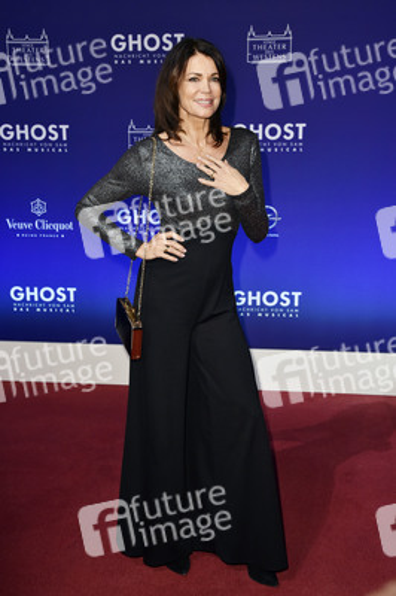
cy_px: 298
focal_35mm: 44
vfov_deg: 44.5
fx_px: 727
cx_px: 198
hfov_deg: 30.5
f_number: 6.3
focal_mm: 44
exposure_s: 1/160
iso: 500
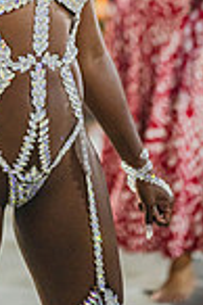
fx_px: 1306
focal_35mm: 154
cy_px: -84
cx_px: 15
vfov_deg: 12.9
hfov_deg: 8.9
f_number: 1.3
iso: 1600
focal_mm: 50
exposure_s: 1/1000
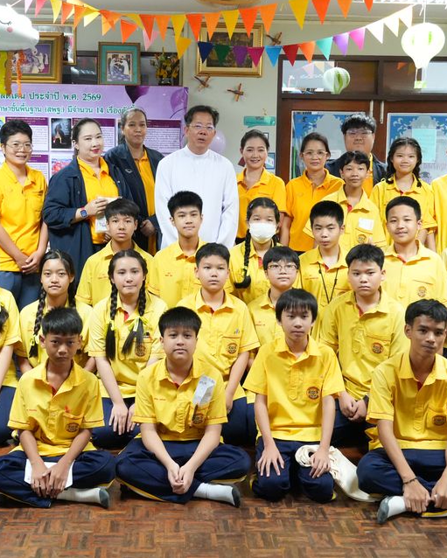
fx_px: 838
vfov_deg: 36.8
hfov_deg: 29.8
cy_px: 267
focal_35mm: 51
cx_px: 194
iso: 4000
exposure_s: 1/30
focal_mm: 23
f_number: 5.6
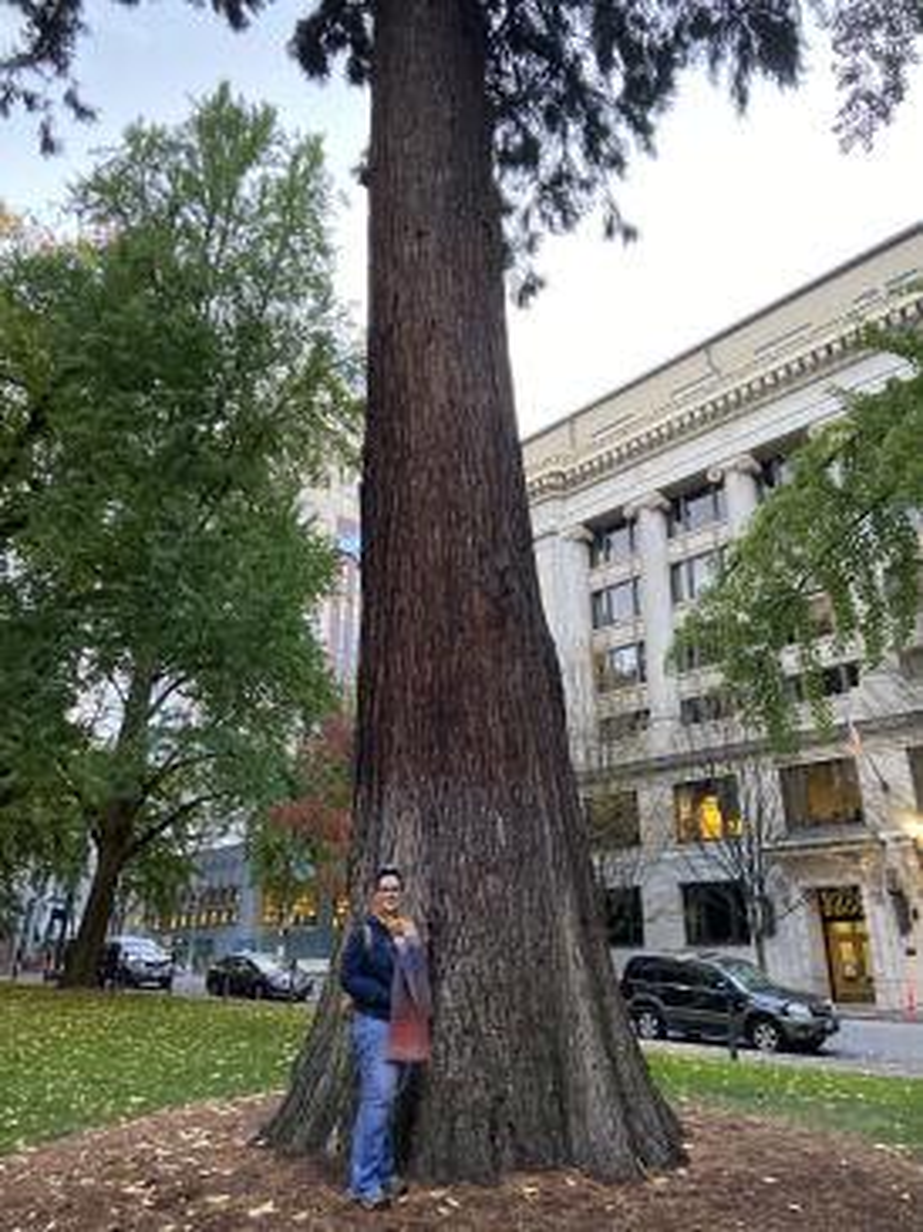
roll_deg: -0.4
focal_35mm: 26
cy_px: 616
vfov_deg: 67.3
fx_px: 925
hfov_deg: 53.0
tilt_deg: +22.3
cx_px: 462
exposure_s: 1/60
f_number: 1.8
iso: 400
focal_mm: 4.25
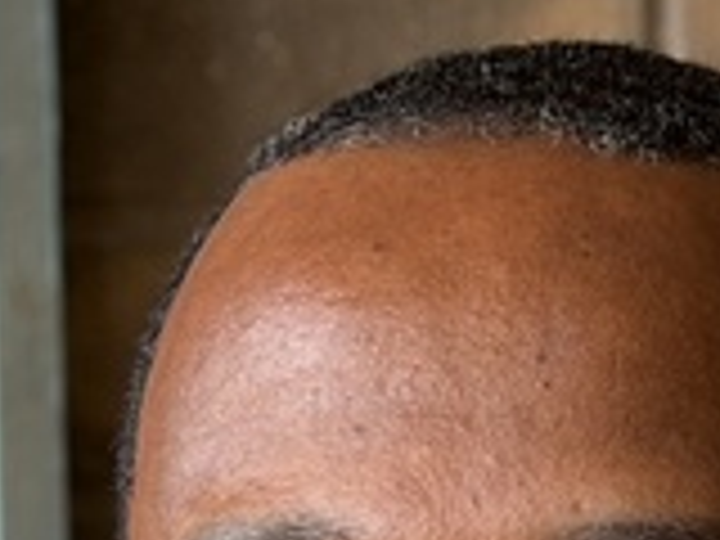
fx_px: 6406
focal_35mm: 308
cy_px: 1508
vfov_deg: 4.7
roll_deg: +0.4
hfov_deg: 6.4
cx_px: 608
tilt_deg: -4.0
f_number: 1.78
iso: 100
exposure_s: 1/90
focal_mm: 6.76
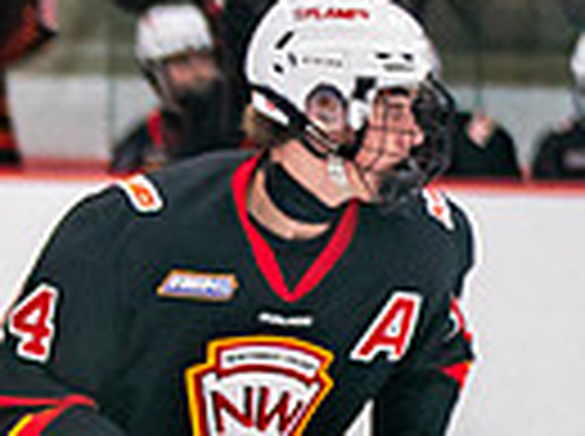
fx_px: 16008
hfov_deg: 2.1
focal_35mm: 949
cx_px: -1067
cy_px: 772
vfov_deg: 1.6
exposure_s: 1/640
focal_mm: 135
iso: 800
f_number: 2.8
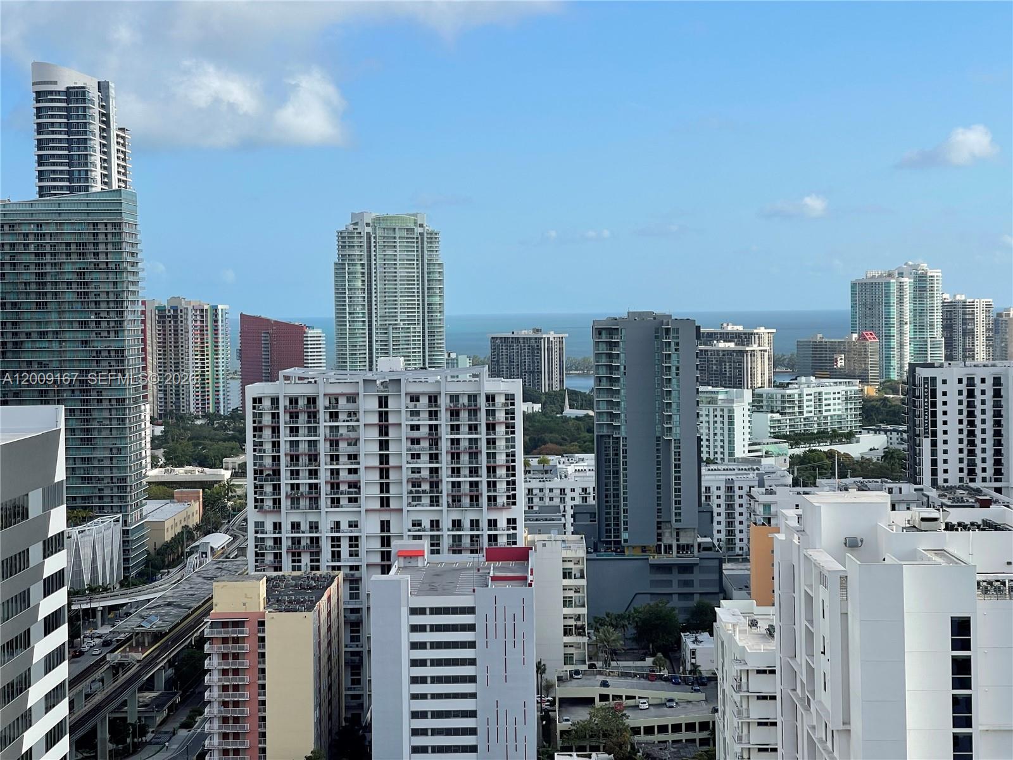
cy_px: 380
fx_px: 1873
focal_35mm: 64
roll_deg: +1.3
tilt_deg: -2.3
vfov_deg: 22.9
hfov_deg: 30.3
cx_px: 506
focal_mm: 7.5
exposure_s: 1/1277
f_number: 2.2
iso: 20
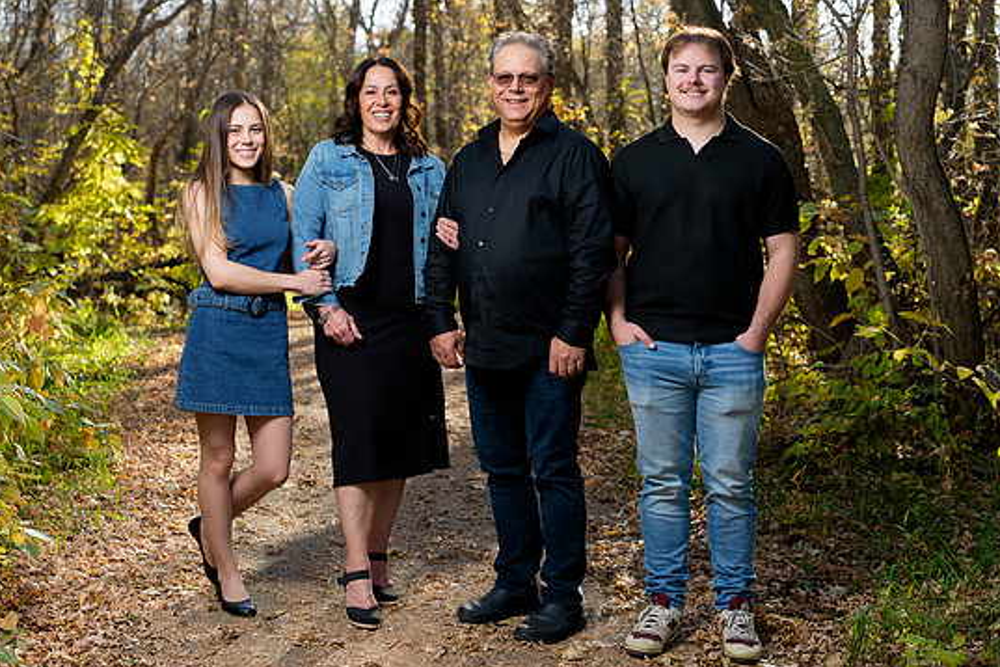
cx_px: 499
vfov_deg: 25.1
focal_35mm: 54
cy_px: 314
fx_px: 1500
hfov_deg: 36.9
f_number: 3.5
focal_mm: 50
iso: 400
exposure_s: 1/160
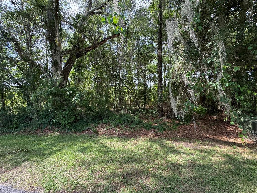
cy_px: 96
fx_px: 104
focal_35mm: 14
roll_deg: +1.9
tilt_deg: +2.6
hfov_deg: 102.1
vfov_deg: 85.7
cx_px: 128
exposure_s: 1/162
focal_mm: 2.22
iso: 32
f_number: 2.2
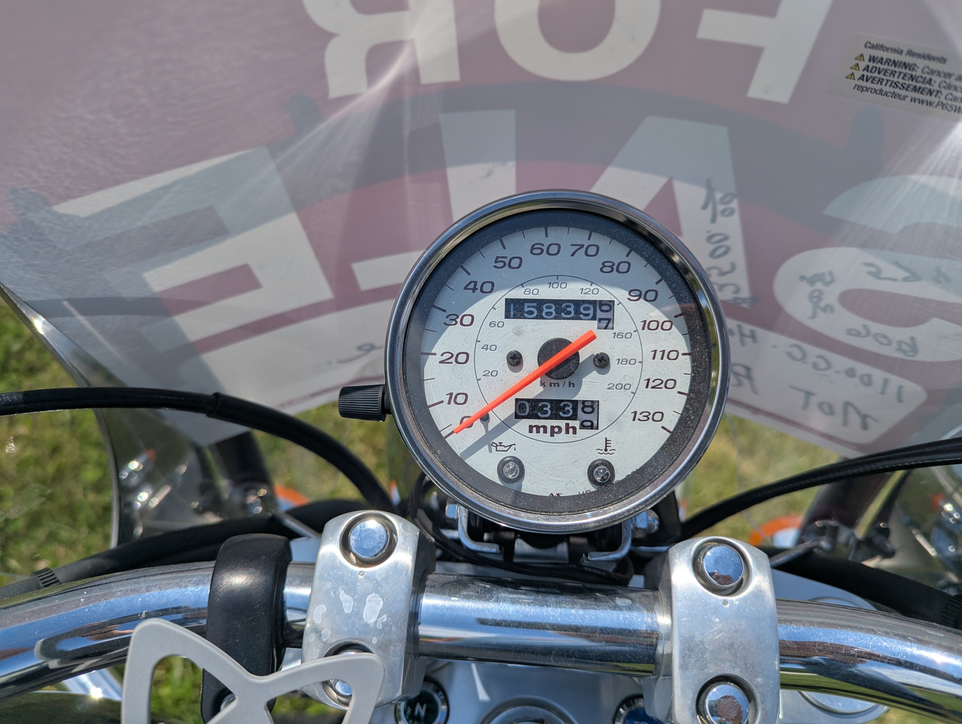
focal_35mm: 24
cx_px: 481
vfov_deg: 56.9
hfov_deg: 71.5
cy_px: 362
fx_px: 668
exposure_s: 1/3534
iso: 45
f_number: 1.85
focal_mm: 6.81
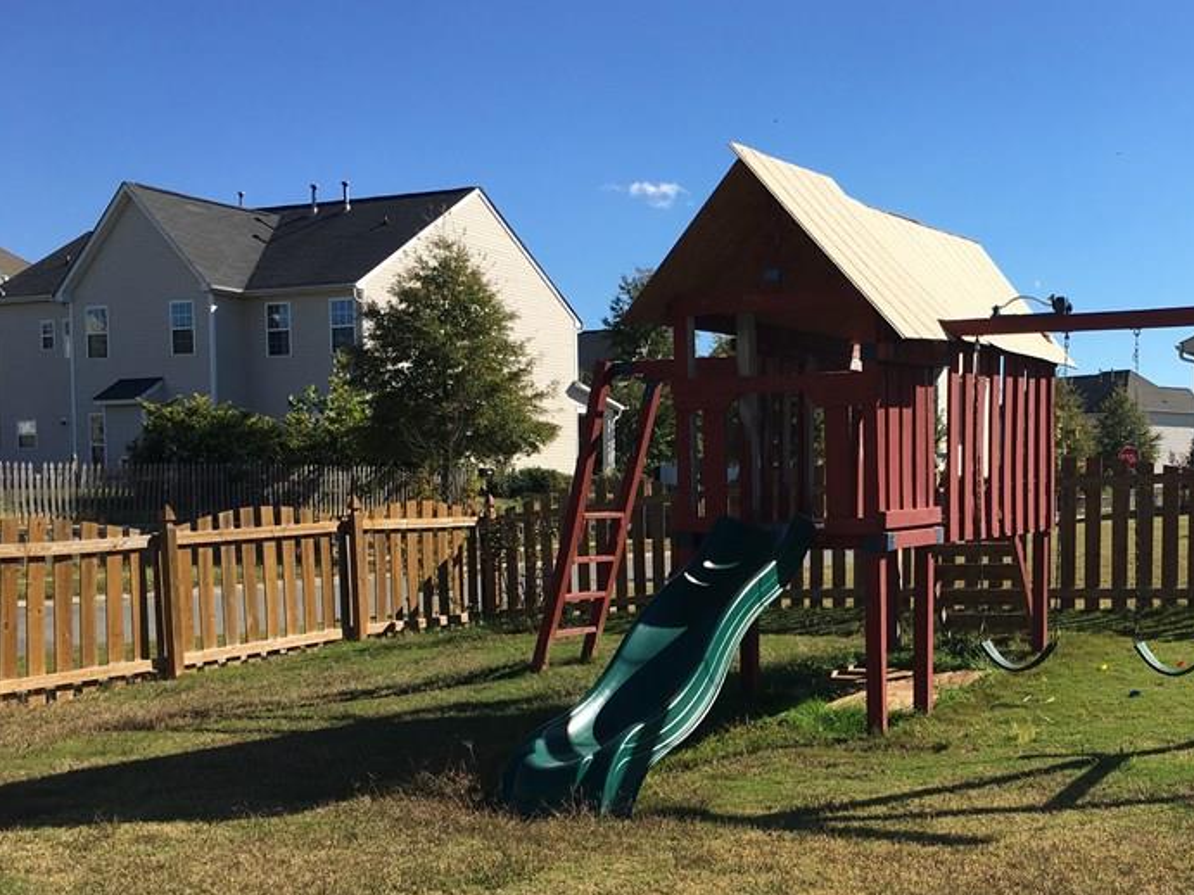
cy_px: 606
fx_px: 1483
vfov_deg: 33.3
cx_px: 854
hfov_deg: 42.9
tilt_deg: -7.6
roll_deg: -0.5
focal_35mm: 43
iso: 25
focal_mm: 4.15
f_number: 2.2
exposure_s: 1/1637
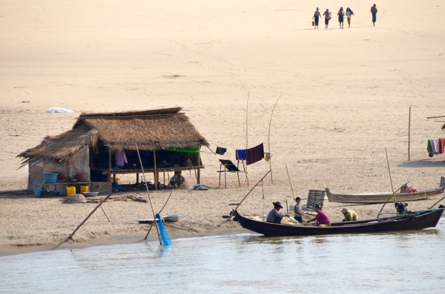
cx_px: 222
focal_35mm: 375
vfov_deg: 3.6
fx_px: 4625
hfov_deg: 5.5
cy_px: 147
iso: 800
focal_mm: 250
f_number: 9
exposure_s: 1/1250
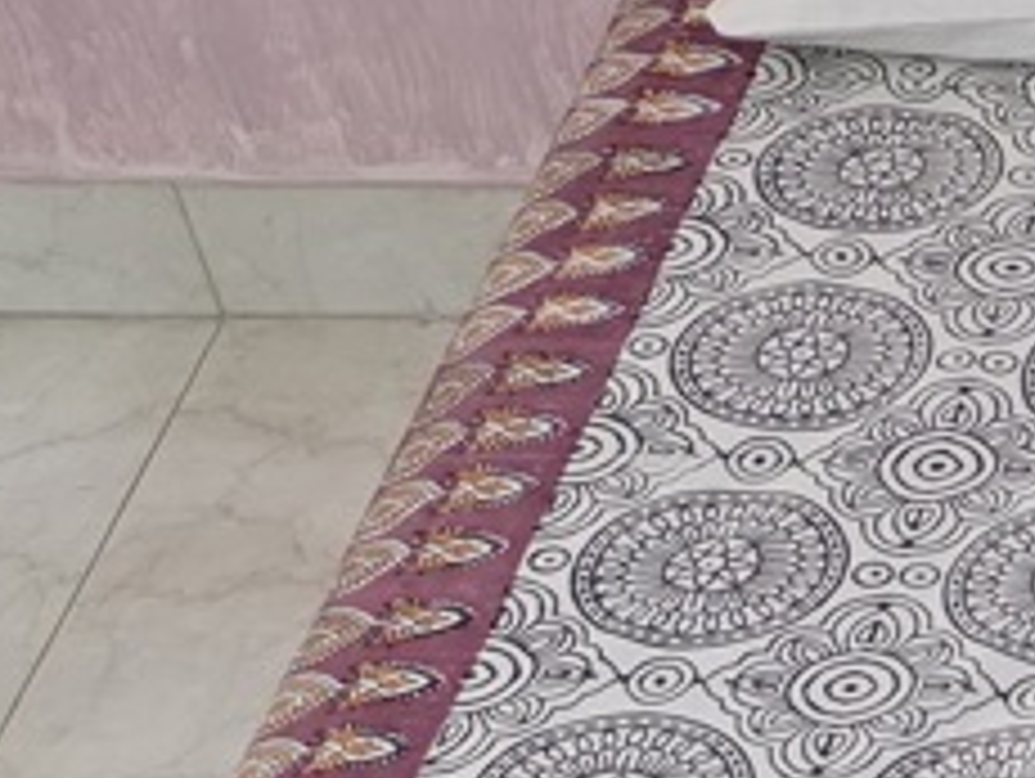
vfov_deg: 9.0
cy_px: 1291
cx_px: 2380
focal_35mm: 160
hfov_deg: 10.7
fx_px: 4789
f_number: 1.7
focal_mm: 6.3
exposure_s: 1/100
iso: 800
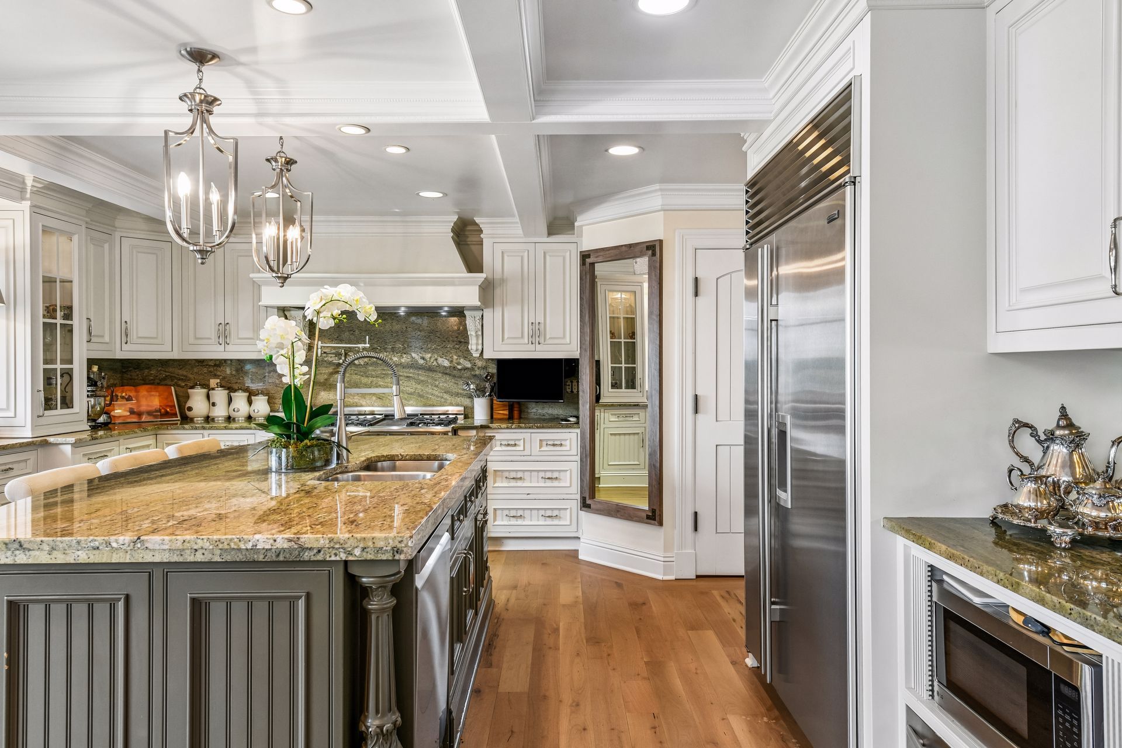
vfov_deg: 53.1
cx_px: 561
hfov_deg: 73.7
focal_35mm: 24
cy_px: 374
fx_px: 748
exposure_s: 1/50
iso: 1250
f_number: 9
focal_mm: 24
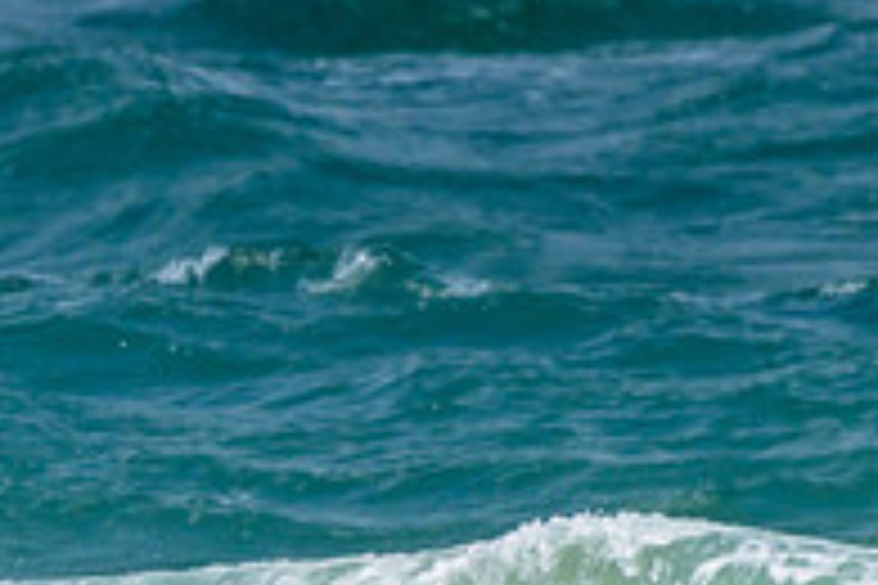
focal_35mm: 2673
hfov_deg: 0.8
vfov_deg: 0.5
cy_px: 713
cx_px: -135
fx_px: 65186
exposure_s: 1/2500
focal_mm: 900
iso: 640
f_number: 11
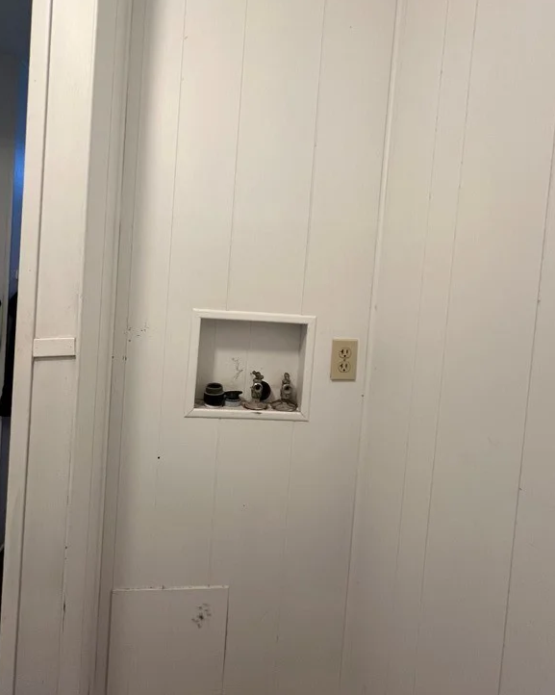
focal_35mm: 18
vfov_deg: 85.8
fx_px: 370
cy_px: 296
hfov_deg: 73.7
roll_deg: -4.4
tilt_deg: -2.2
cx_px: 265
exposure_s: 1/120
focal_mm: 1.57
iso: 160
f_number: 1.8
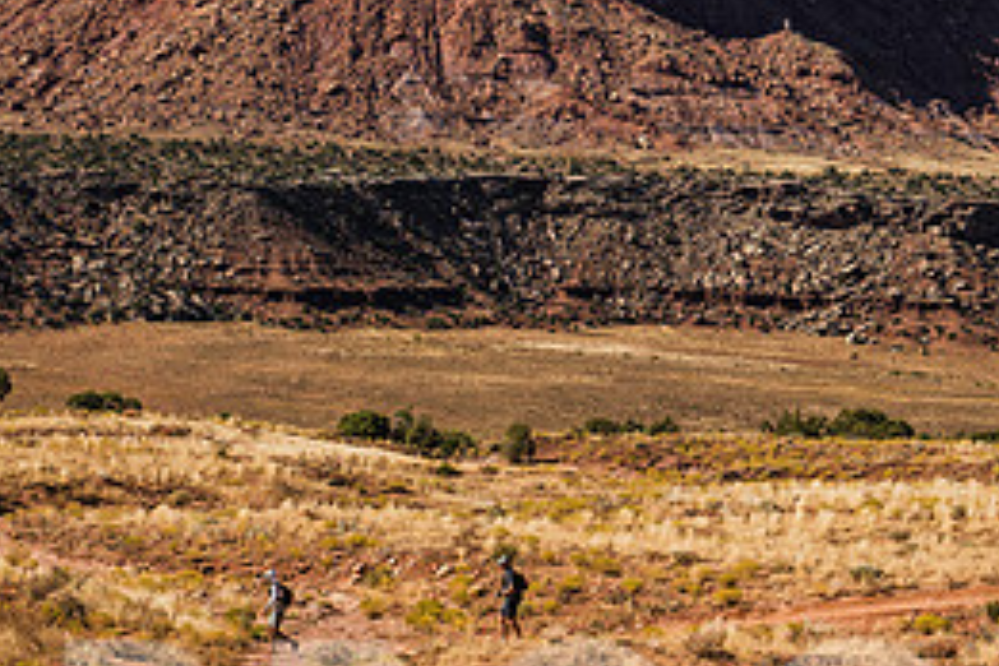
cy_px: 312
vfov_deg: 10.5
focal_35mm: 131
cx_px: 612
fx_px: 3635
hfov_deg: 15.6
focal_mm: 59
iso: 160
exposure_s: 1/500
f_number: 7.1
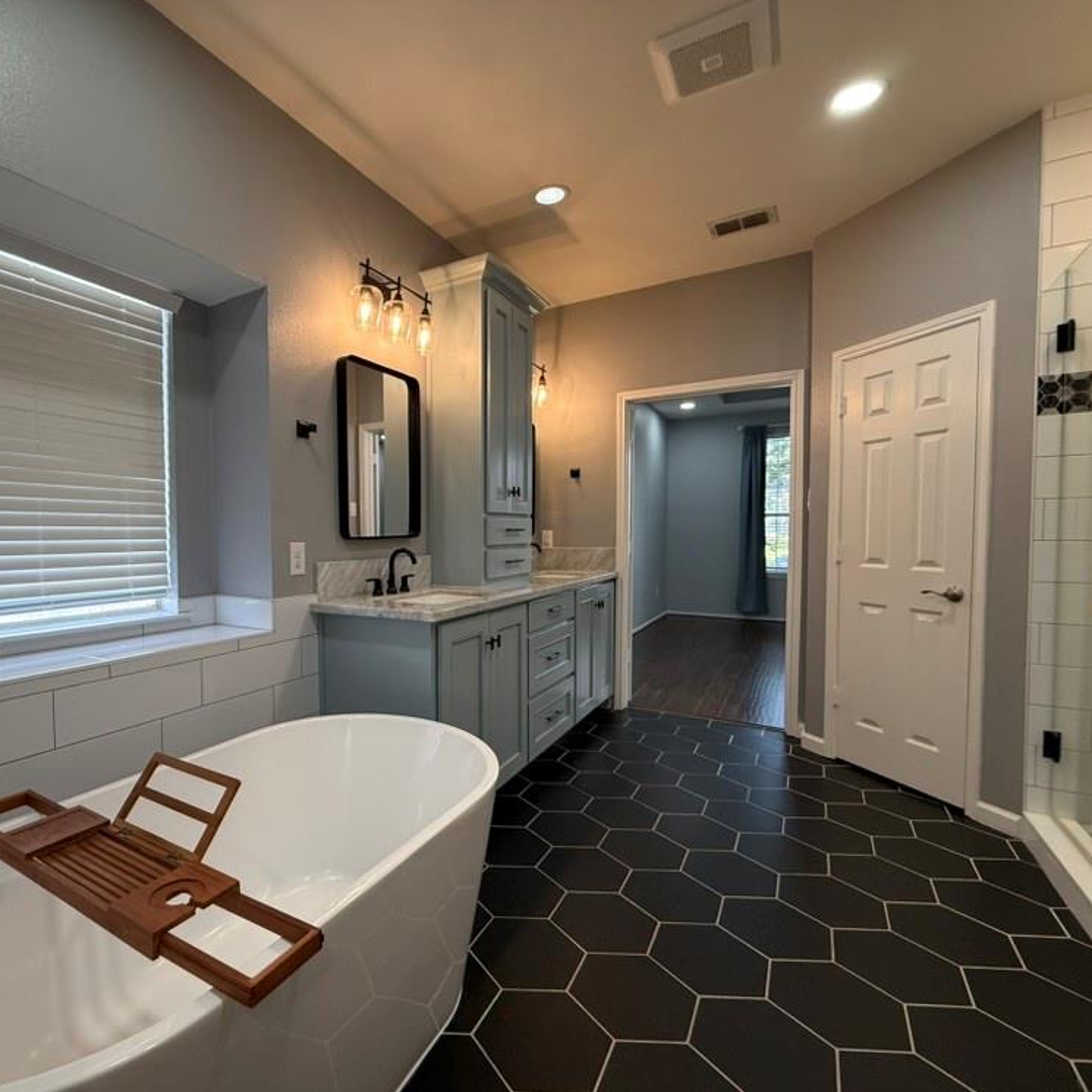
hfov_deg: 82.7
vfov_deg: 84.0
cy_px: 557
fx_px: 607
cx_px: 424
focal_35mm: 17
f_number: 2.2
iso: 200
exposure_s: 1/120
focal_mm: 2.22
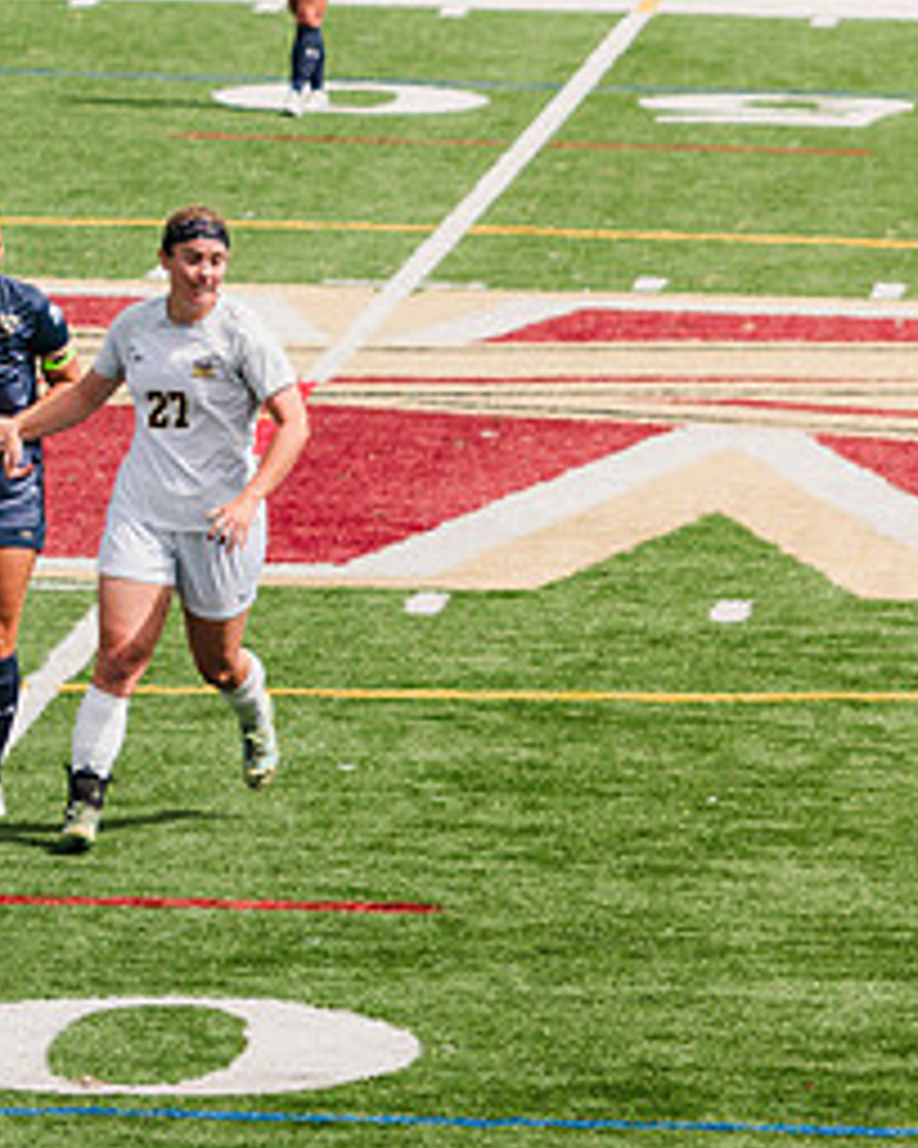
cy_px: 673
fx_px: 14502
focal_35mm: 427
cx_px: 1282
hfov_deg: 3.6
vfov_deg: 4.5
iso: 250
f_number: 5.6
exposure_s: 1/1600
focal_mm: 200
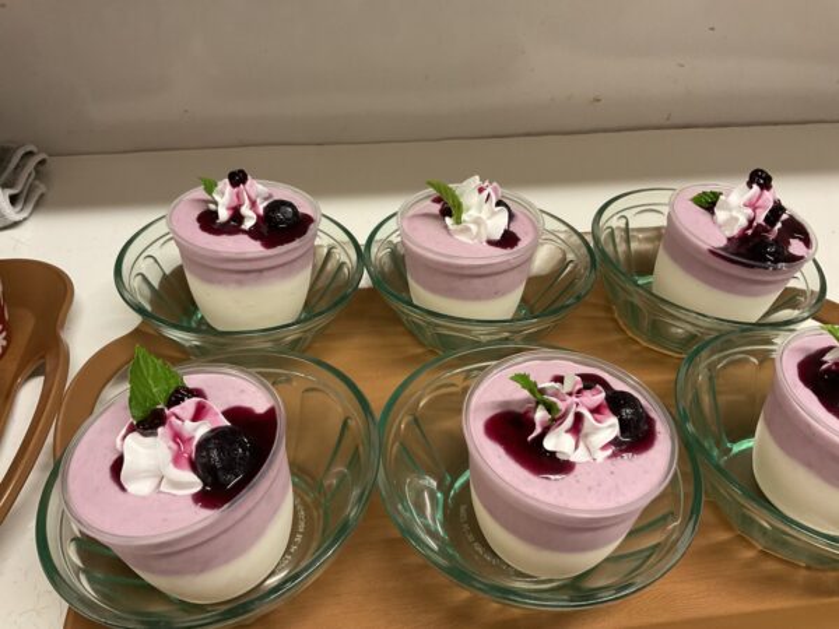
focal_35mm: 29
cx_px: 420
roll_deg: -0.4
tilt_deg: -39.6
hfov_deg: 61.7
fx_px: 703
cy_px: 314
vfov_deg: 48.2
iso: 125
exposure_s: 1/60
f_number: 1.8
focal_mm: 3
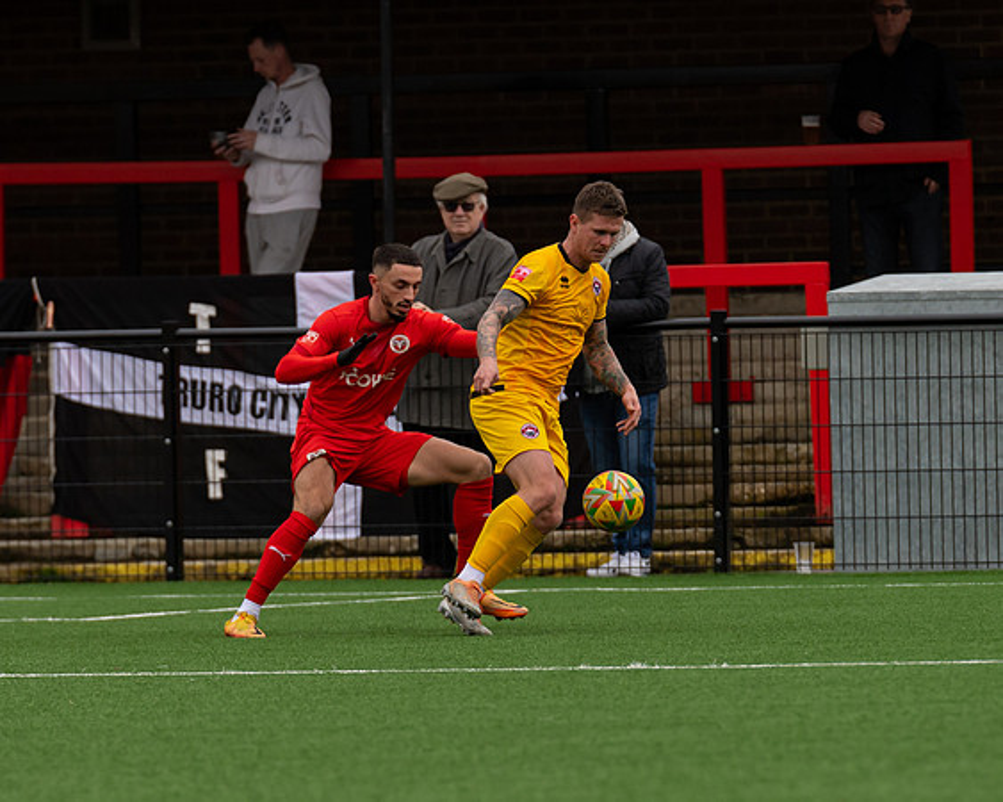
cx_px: 501
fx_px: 19153
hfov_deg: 3.0
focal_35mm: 645
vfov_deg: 2.4
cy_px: 436
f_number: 4
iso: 400
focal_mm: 300
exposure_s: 1/1250
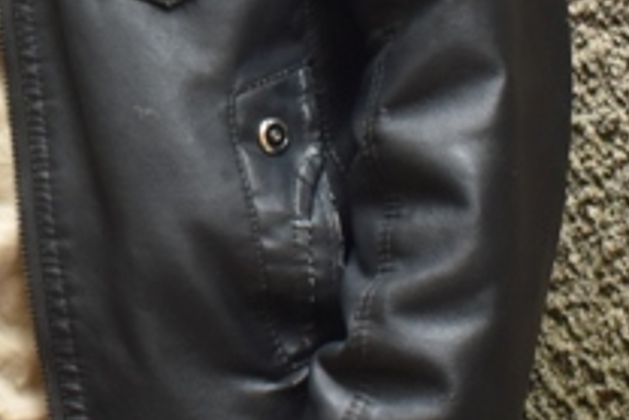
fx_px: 3225
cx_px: -236
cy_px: -231
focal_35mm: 184
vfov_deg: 7.3
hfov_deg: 10.8
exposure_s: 1/60
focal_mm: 25
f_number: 4
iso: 500
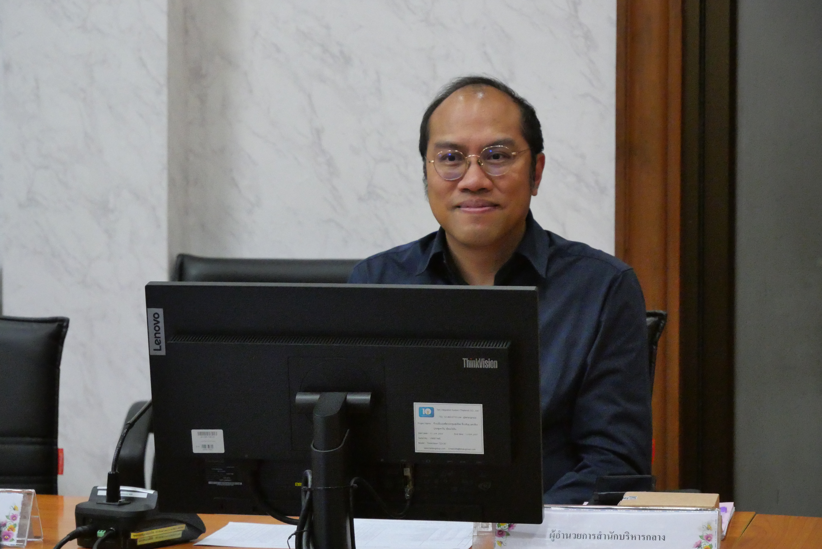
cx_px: 411
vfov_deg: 11.1
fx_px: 2833
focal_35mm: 124
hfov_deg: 16.5
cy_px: 274
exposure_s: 1/125
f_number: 5.6
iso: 6400
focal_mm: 60
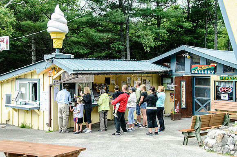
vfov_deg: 28.9
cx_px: 118
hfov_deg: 42.3
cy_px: 78
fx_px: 306
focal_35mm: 46
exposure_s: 1/125
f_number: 5.6
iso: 400
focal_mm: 31
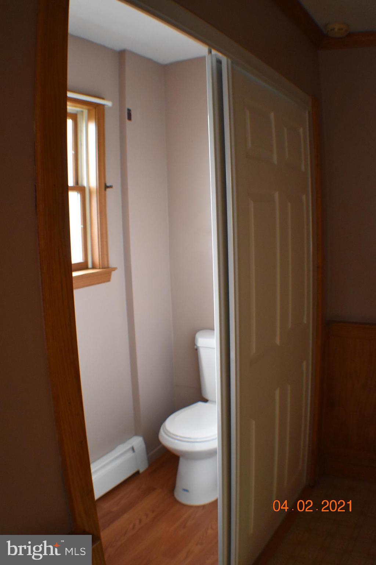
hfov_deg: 30.8
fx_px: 681
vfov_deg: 45.0
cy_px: 282
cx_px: 188
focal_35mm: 44
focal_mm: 29
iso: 2200
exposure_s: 1/125
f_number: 4.2
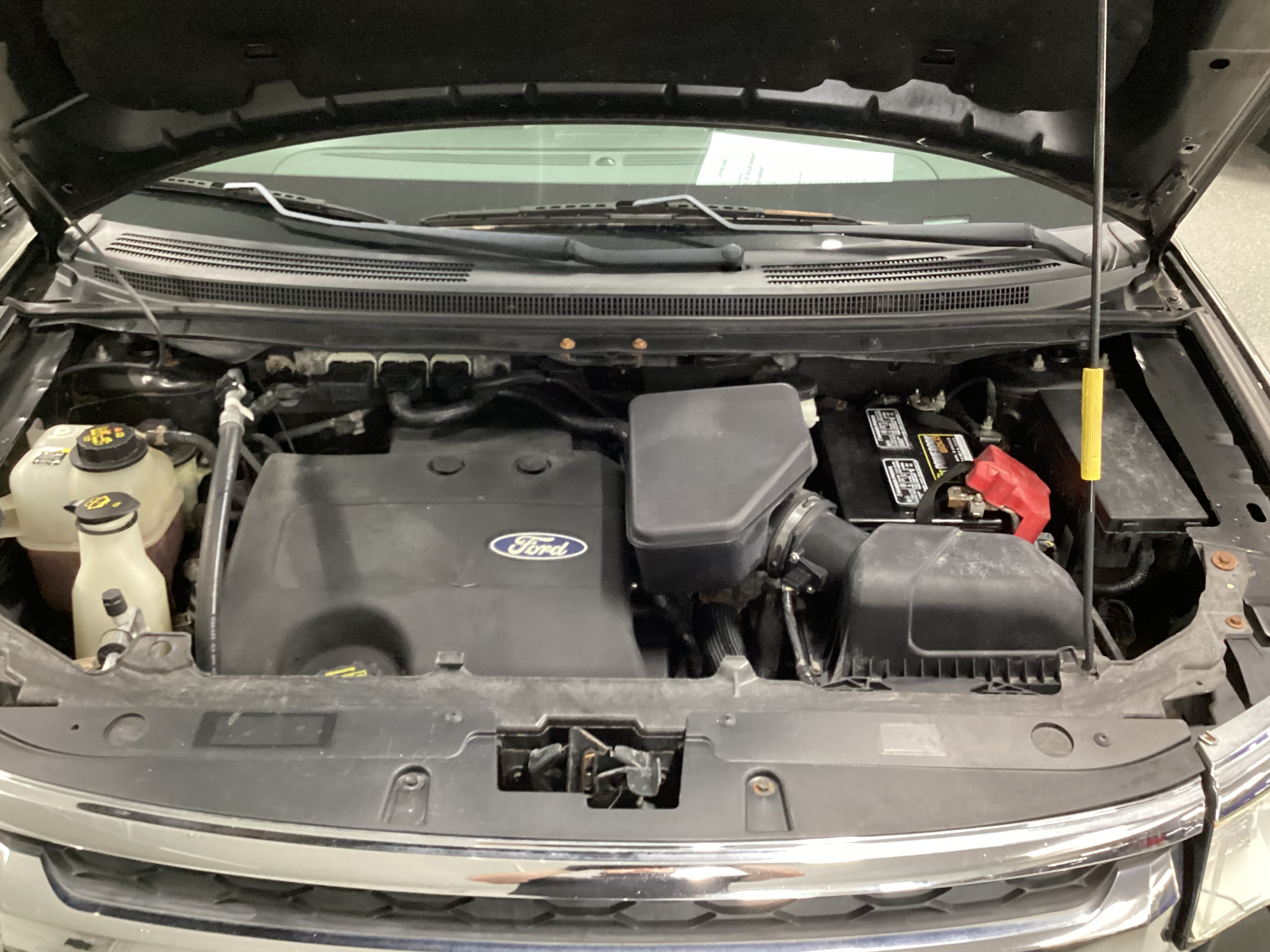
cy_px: 472
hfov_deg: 56.8
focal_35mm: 32
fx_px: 1174
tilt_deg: -30.2
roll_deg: +0.1
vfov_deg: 44.2
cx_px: 629
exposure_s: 1/25
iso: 640
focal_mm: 3.3
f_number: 2.4
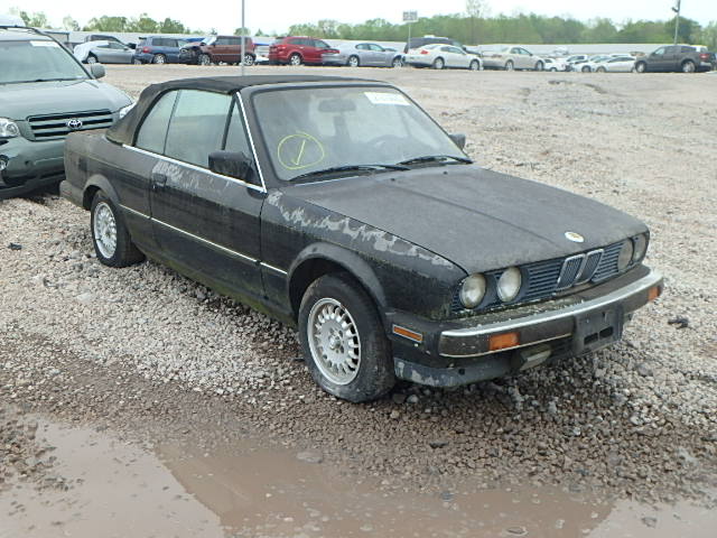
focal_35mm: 36
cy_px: 269
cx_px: 358
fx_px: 746
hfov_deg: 51.4
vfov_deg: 39.7
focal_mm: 6.4
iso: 125
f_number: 5
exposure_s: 1/200
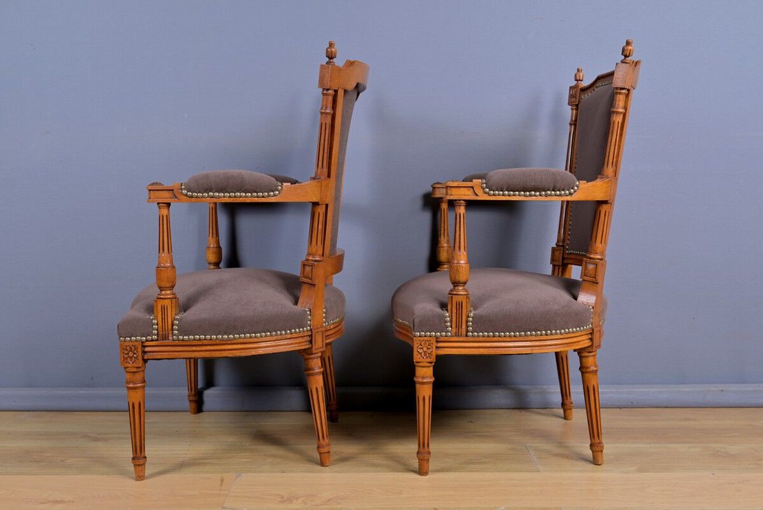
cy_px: 255
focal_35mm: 36
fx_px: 763
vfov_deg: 36.9
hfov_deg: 53.1
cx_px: 382
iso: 200
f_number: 8
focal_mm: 36
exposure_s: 1/100
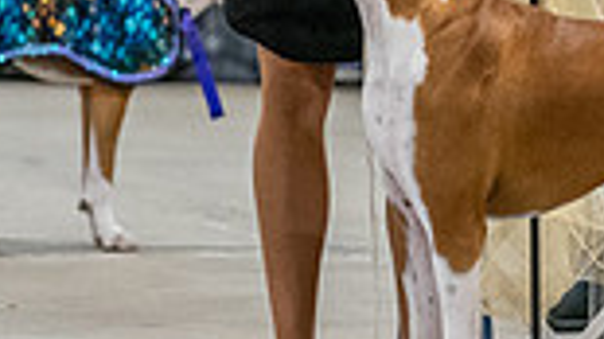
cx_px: 505
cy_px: -203
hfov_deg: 3.3
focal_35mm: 656
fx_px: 10501
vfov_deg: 1.8
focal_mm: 144
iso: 6400
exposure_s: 1/250
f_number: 3.5
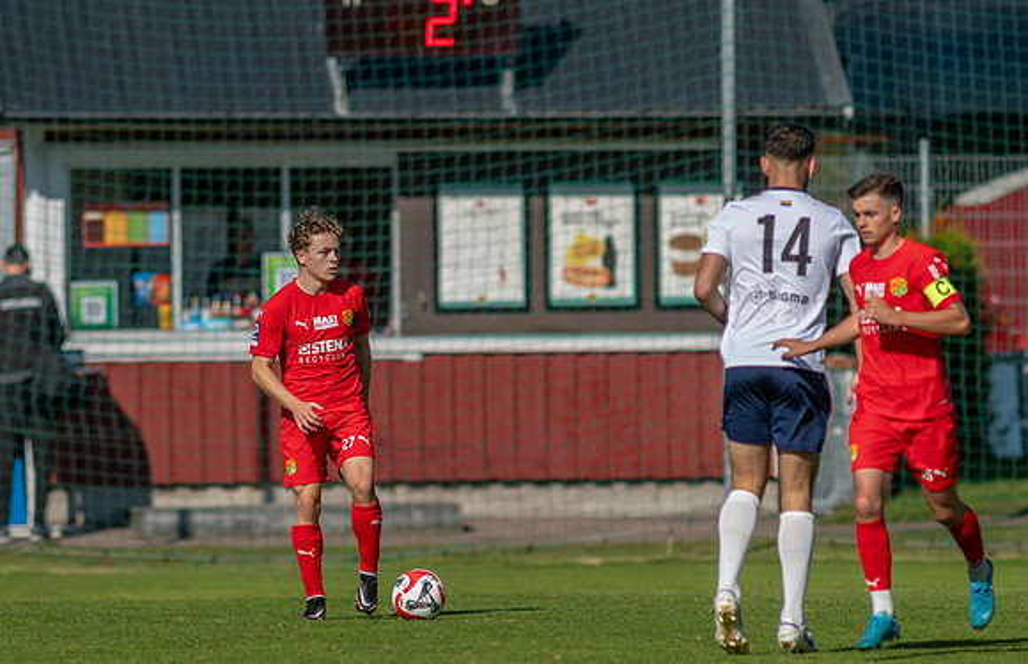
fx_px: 18688
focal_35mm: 661
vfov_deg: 2.0
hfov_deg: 3.2
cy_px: 478
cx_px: 343
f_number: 3.2
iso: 100
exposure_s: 1/2000
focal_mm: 300
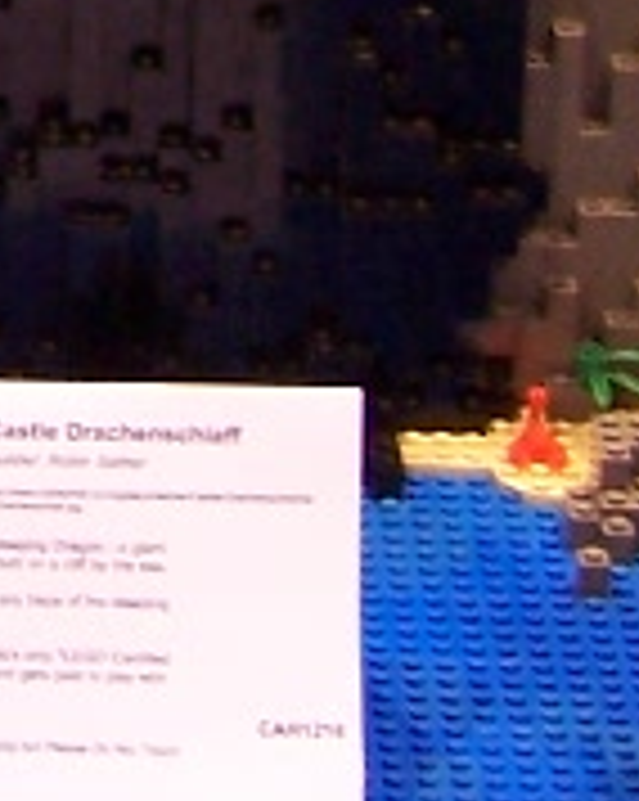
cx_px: -796
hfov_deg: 6.0
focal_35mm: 250
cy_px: -954
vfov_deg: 7.4
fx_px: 5920
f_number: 2.8
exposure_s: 1/15
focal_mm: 6.3
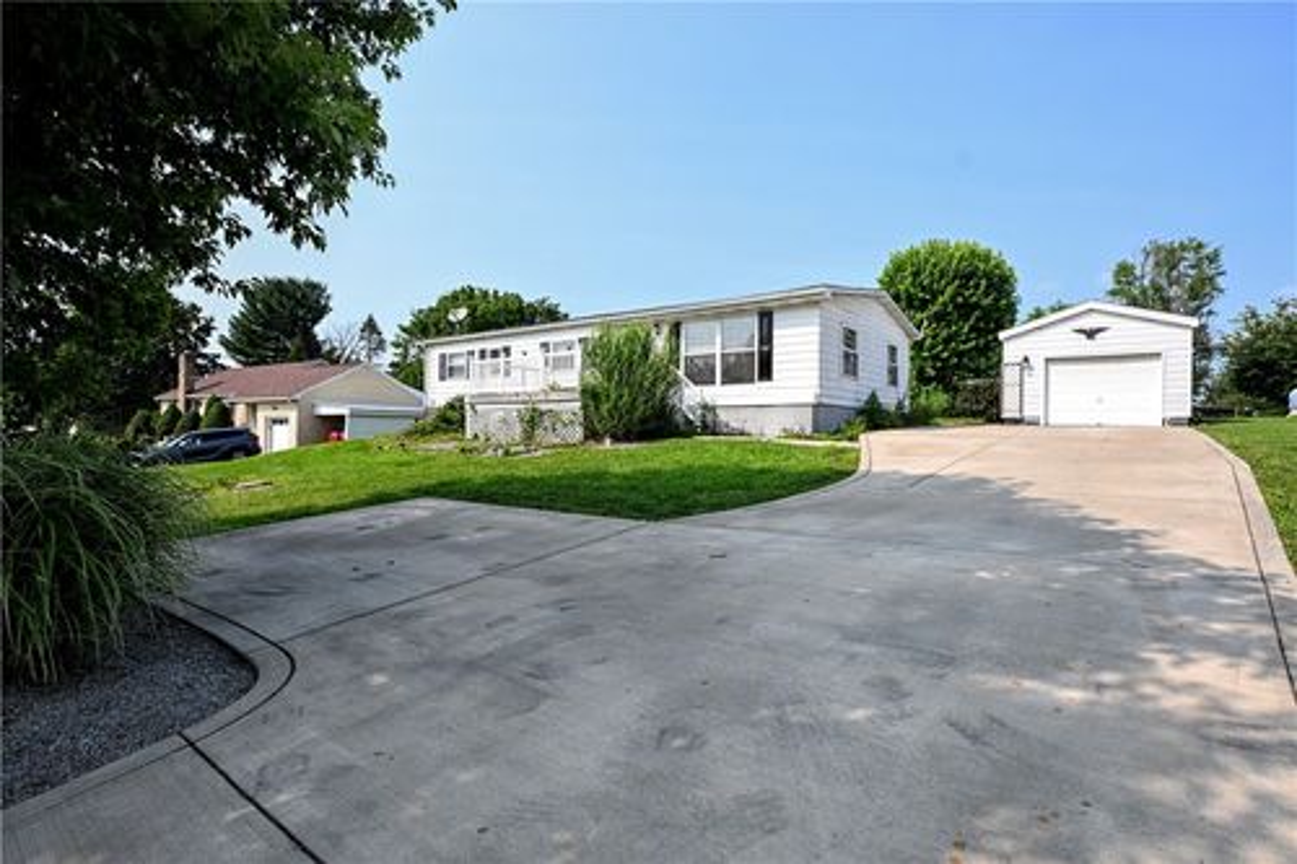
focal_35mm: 18
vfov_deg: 67.3
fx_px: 648
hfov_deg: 90.0
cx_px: 648
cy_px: 432
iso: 100
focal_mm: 12
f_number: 8
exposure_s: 1/160
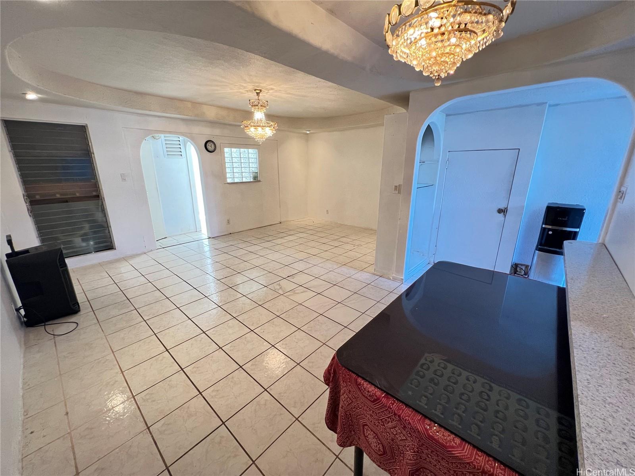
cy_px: 238
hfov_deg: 106.2
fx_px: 238
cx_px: 318
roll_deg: -0.2
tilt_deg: -16.8
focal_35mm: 13
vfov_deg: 89.9
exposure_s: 1/60
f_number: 1.8
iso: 320
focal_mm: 1.57
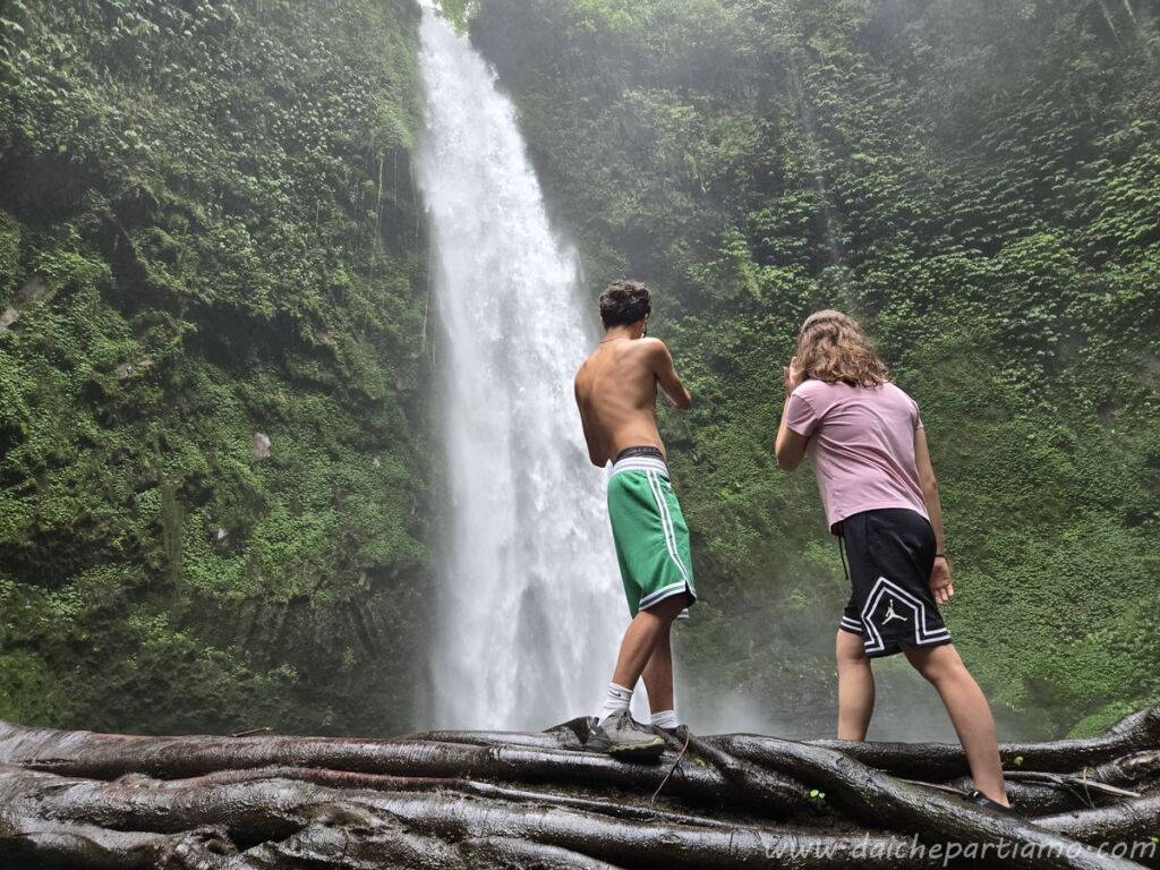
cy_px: 435
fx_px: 771
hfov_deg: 73.9
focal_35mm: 23
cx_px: 580
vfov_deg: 58.9
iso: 160
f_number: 1.8
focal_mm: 5.4
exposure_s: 1/180
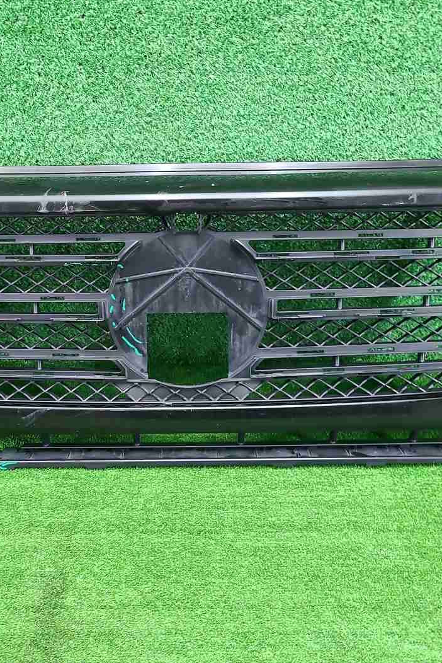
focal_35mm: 37
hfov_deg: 35.9
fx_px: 681
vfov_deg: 51.9
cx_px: 186
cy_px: 325
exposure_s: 1/33
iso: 373
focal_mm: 5.4
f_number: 1.8
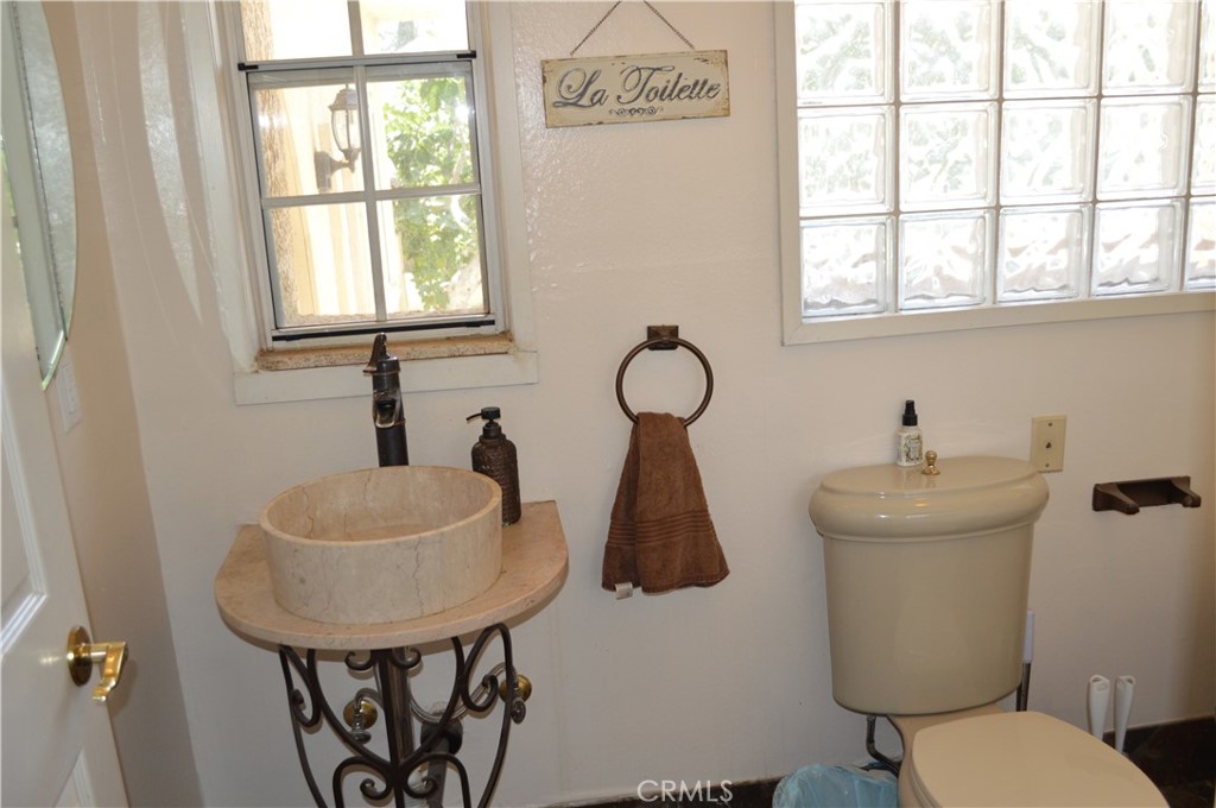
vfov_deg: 39.9
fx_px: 1113
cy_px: 404
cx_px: 608
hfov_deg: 57.3
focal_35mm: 33
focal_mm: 22
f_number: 4
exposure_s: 1/125
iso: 400
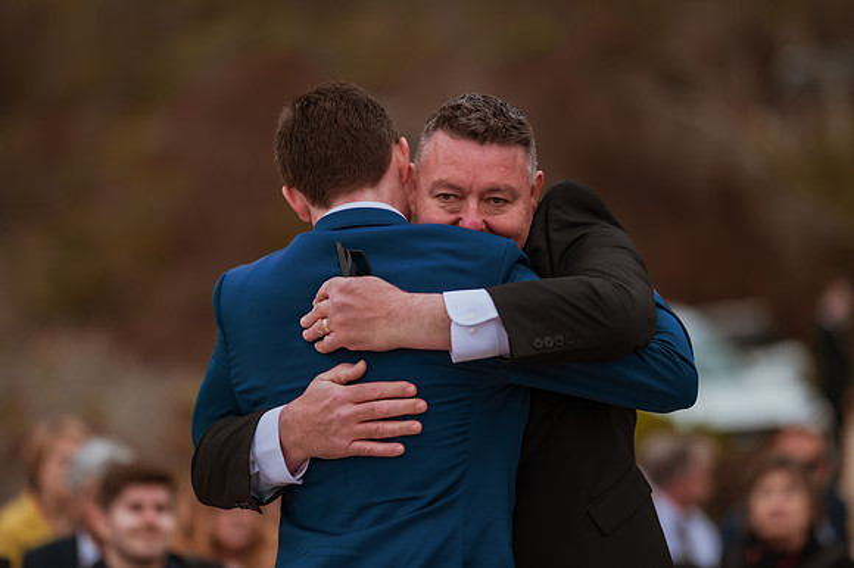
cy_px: 284
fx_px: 3201
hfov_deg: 15.2
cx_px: 427
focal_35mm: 135
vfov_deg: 10.1
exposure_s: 1/3200
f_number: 1.8
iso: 500
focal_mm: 135
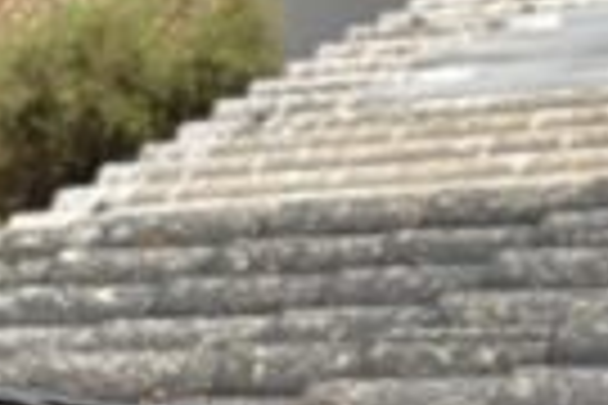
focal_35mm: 205
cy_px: -418
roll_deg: +0.8
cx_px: 500
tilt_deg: -4.2
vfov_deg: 6.5
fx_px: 3462
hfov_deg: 10.0
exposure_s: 1/3279
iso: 50
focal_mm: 5.96
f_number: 1.6
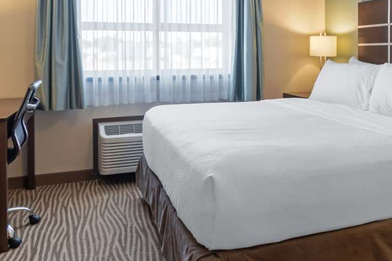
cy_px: 60
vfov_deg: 35.9
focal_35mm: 36
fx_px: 392
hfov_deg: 51.7
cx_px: 275
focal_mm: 10
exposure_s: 1/90
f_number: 8
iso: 400
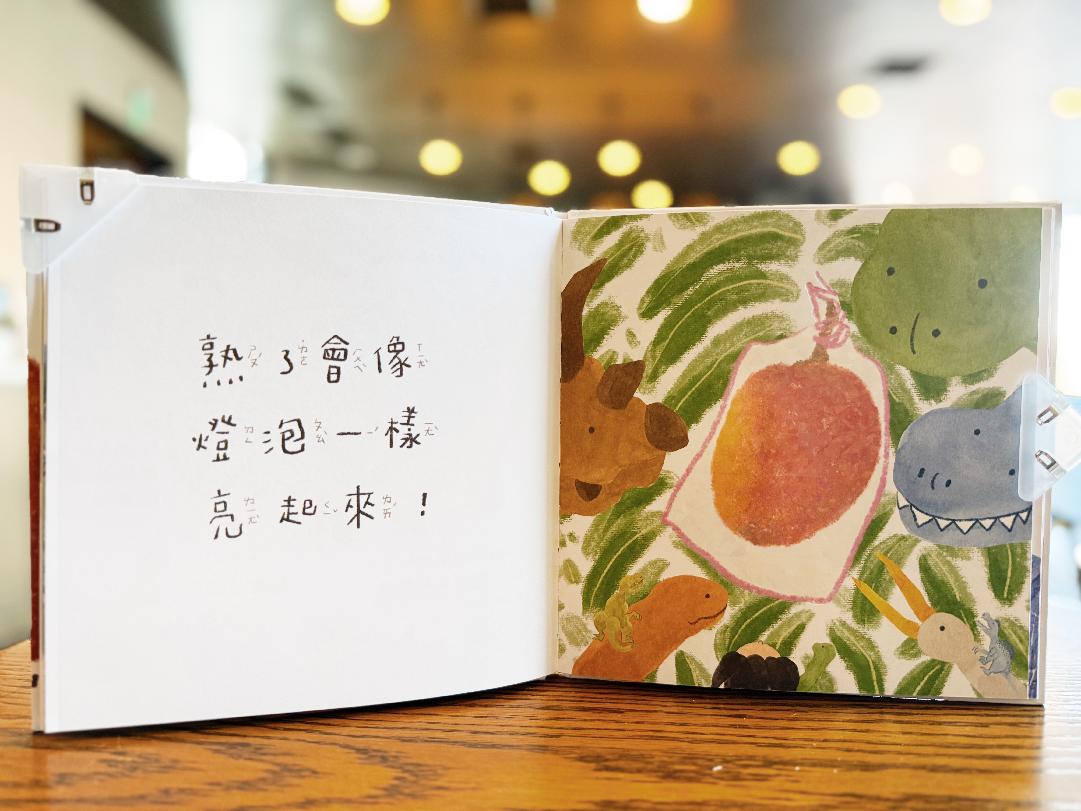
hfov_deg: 71.6
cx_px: 540
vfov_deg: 56.8
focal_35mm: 24
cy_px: 406
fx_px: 749
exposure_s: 1/60
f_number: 1.78
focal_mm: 6.76
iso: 250
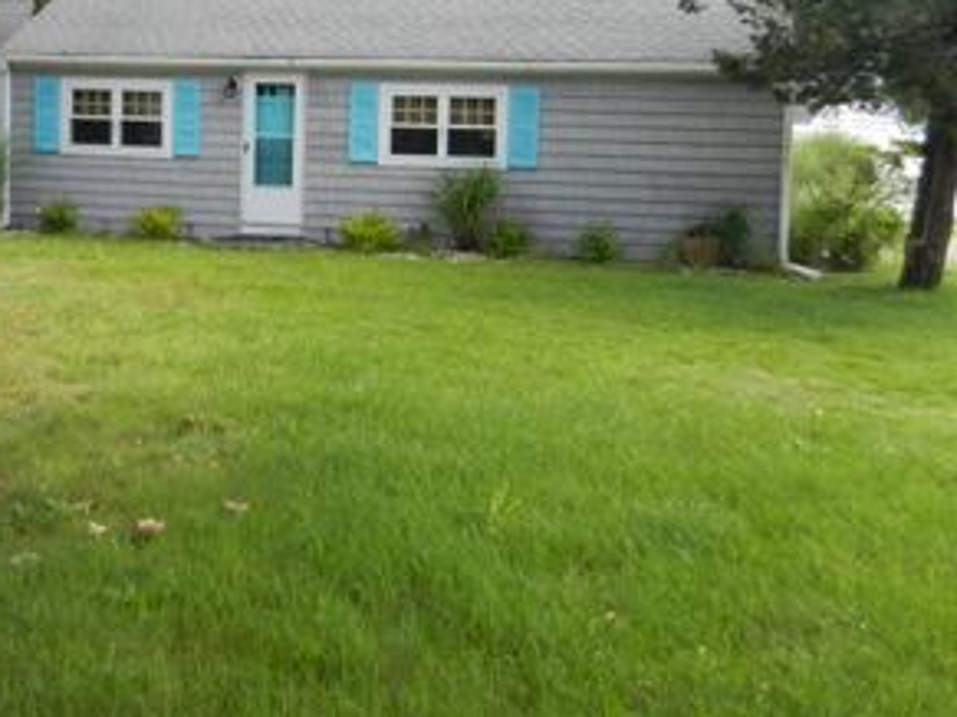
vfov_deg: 33.3
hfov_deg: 43.8
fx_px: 1188
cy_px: 245
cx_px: 411
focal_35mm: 43
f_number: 3.5
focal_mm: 4.5
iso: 160
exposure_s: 1/200
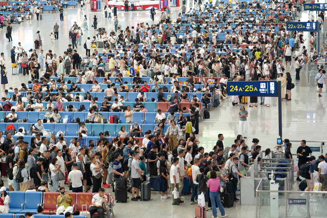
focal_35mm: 126
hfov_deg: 16.3
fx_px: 1144
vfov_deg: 10.9
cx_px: 164
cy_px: 109
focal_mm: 126
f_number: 4
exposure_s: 1/60
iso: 640
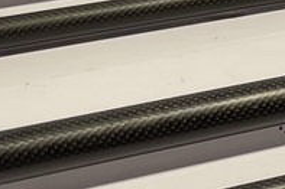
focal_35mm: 165
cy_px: 76
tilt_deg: -25.3
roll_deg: -3.7
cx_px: 830
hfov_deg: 9.8
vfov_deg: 8.3
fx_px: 1305
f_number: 1.6
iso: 32
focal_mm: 4.2
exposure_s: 1/215
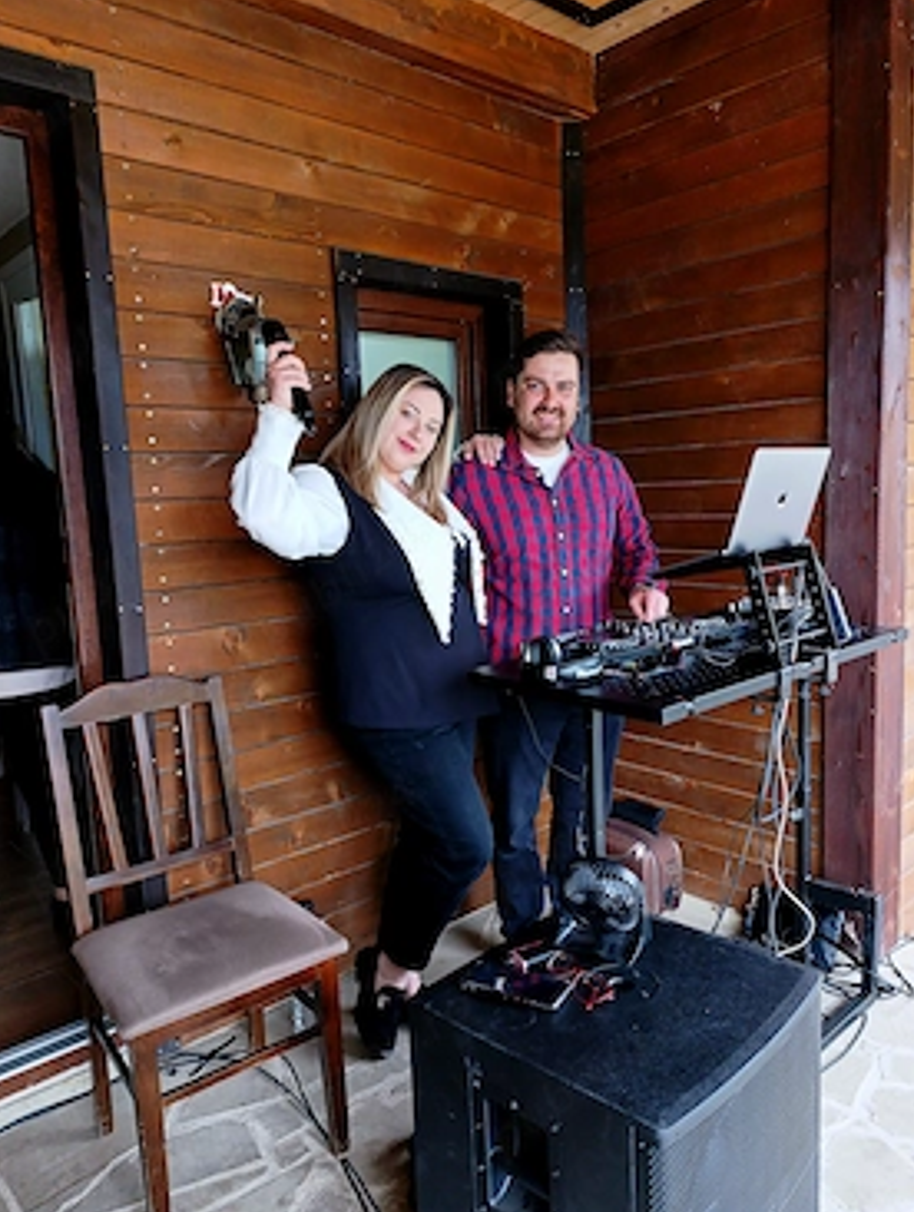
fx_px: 877
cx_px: 480
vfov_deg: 69.3
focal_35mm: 25
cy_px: 619
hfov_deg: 55.0
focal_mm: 6.14
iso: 250
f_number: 1.6
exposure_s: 1/100
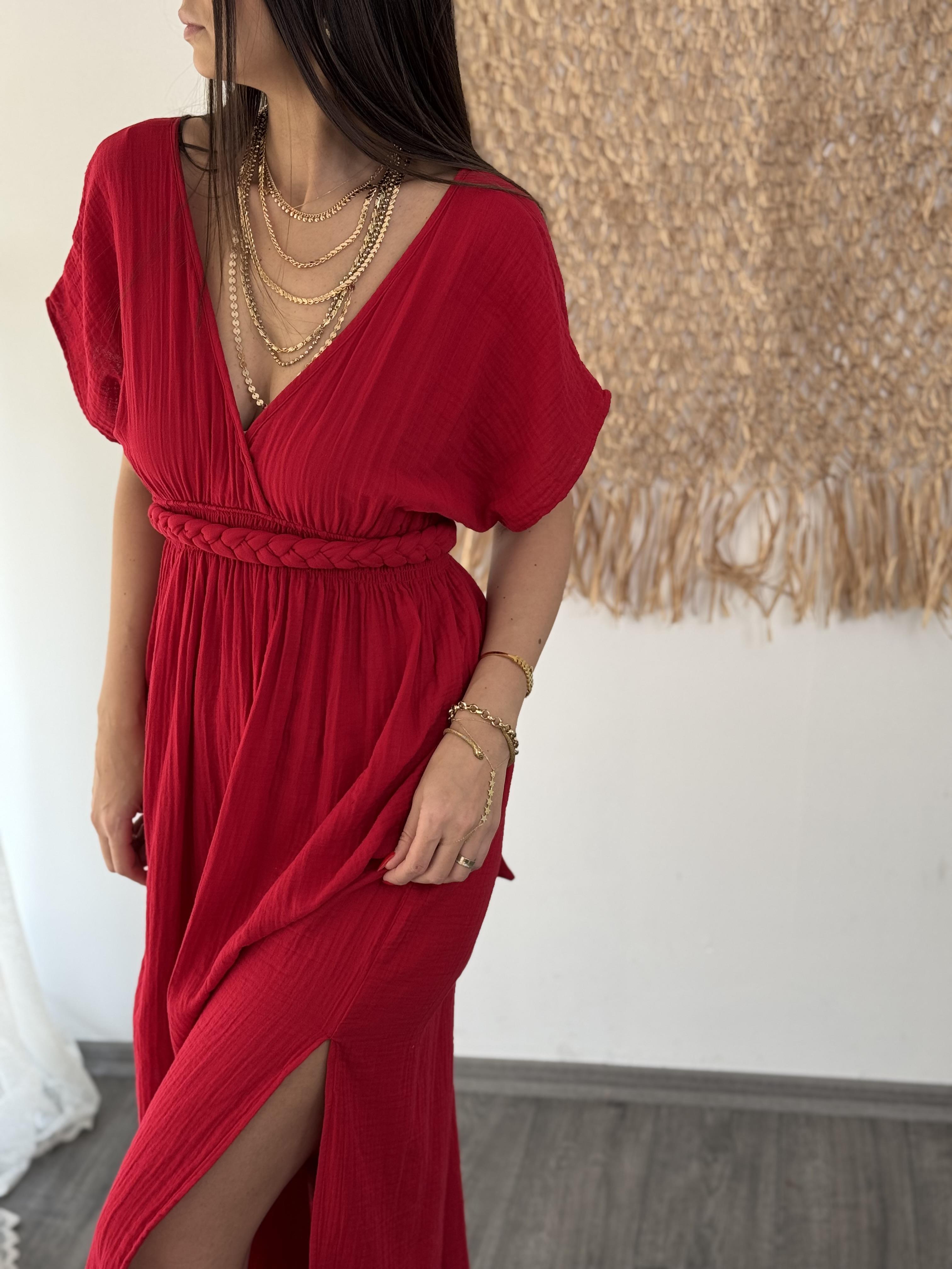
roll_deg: +1.9
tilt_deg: -15.7
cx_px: 476
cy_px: 634
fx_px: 1760
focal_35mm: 48
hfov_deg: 30.3
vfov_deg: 39.7
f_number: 1.78
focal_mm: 6.76
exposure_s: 1/121
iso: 50
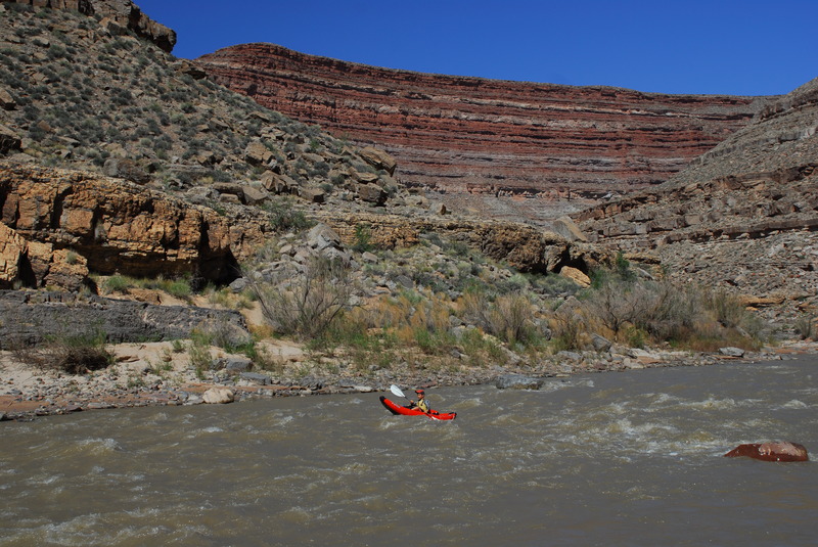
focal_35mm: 46
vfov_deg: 29.0
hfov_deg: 42.3
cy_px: 274
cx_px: 409
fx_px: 1058
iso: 125
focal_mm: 31
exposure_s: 1/200
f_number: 7.1
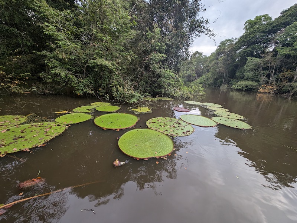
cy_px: 112
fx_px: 103
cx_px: 148
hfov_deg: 110.5
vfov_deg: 94.6
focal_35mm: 12
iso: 68
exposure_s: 1/165
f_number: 1.95
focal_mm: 2.23
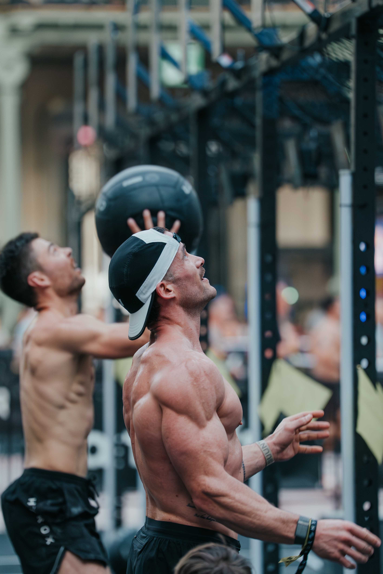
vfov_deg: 10.3
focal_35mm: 200
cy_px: 287
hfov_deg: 6.9
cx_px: 192
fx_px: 3187
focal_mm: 200
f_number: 4
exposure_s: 1/640
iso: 4000
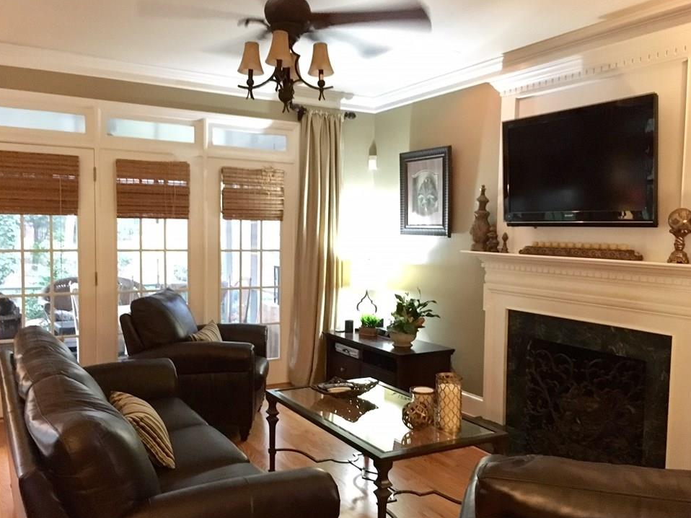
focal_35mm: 31
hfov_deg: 58.4
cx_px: 341
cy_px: 271
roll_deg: -1.0
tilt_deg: -6.0
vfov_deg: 45.4
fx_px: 619
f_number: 2.2
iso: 1000
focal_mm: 4.15
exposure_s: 1/15
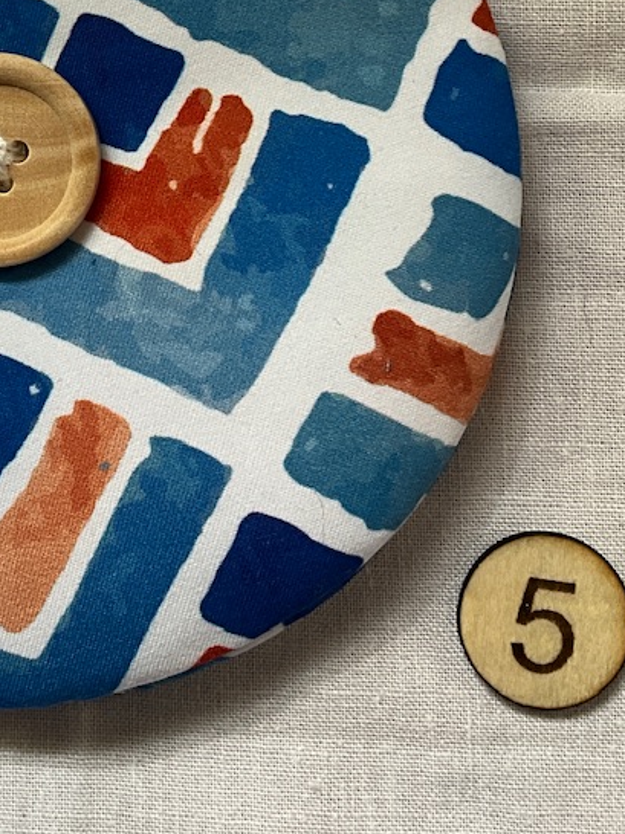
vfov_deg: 27.4
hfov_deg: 21.2
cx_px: 95
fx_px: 1638
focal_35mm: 68
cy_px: 61
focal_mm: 3
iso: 32
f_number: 1.8
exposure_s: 1/122
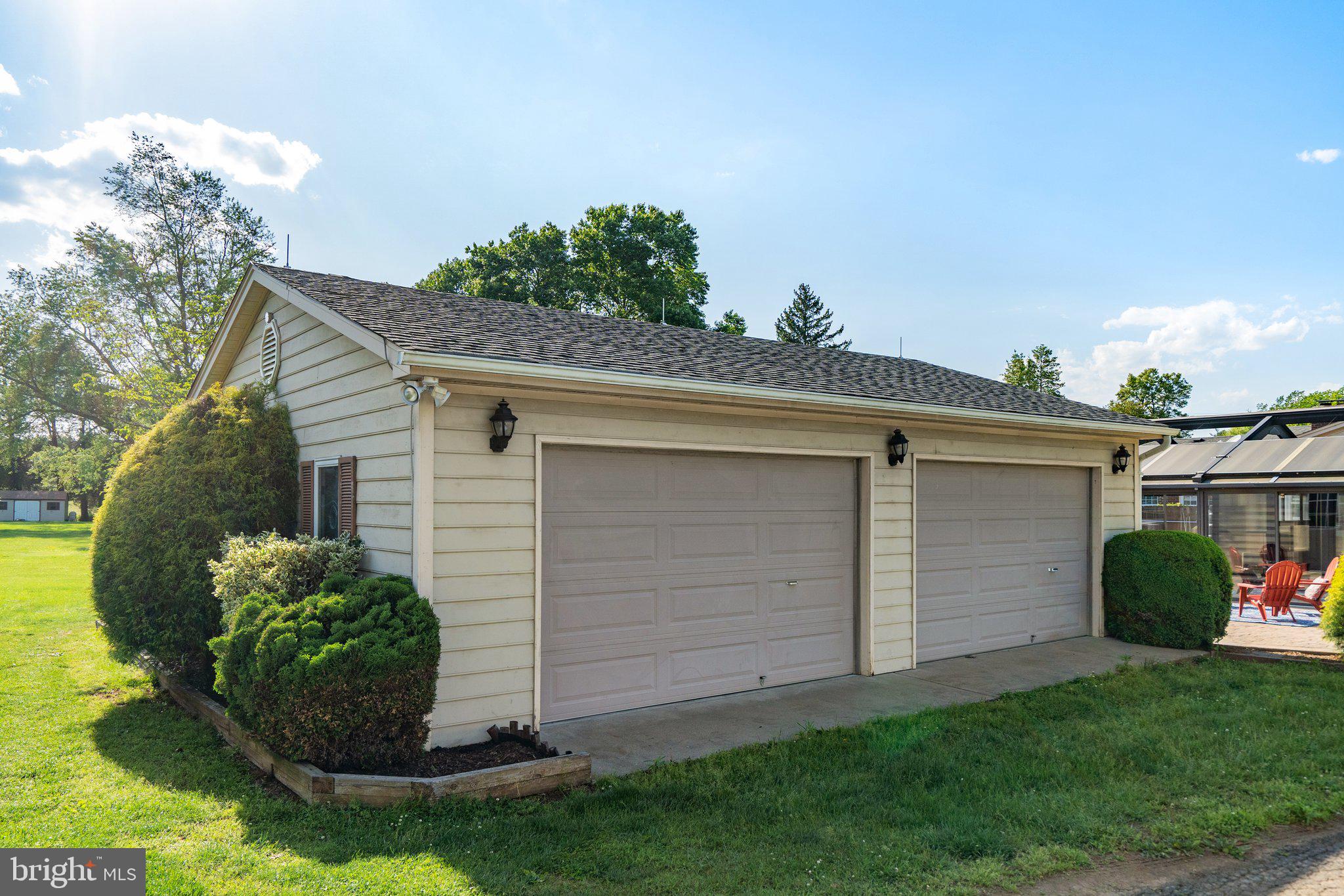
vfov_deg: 53.1
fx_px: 896
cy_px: 448
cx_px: 672
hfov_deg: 73.7
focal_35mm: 24
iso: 400
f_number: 8
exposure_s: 1/800
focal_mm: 24
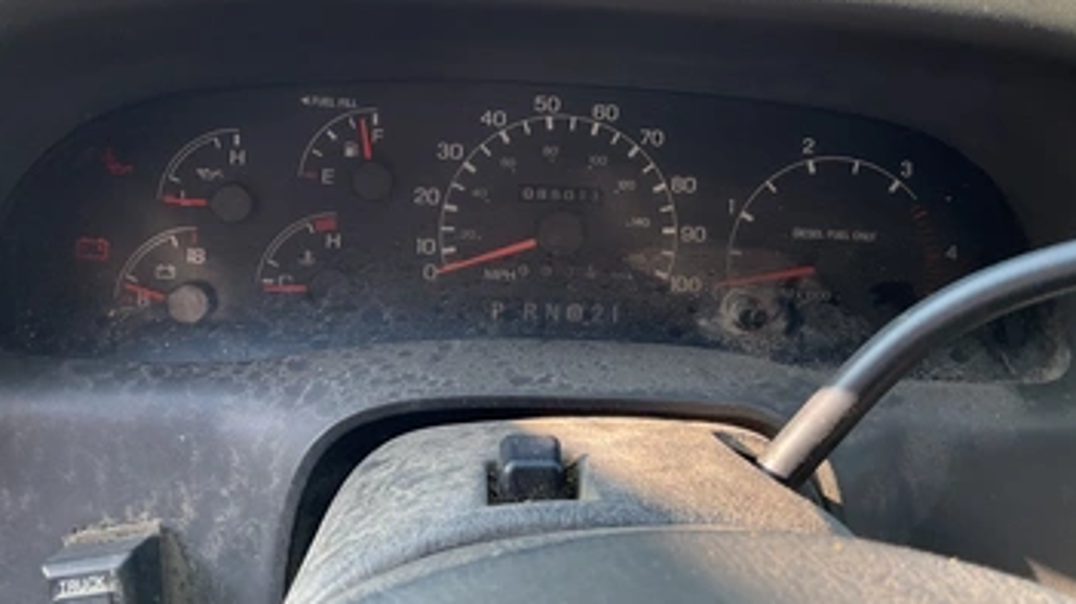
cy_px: 169
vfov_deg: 32.3
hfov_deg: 55.2
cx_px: 592
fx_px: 1027
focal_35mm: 36
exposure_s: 1/122
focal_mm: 3
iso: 32
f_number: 1.8
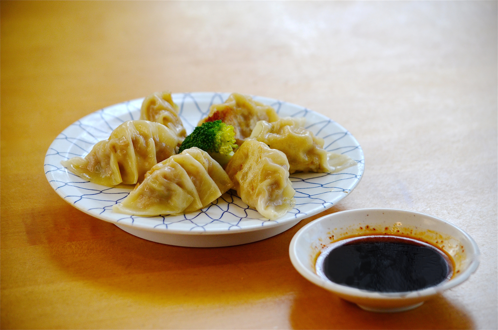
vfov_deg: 9.9
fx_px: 1905
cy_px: 165
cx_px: 249
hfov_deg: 14.9
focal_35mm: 138
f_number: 5
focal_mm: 92
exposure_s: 1/400
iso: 500
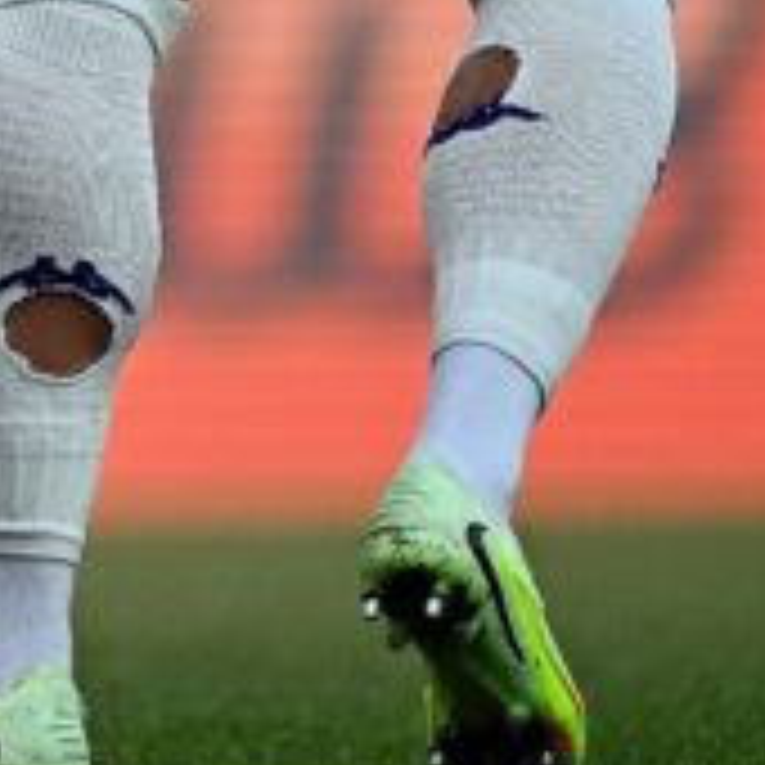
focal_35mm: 2050
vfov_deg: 0.9
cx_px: -796
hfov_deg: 0.9
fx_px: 51256
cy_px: -664
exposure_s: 1/2500
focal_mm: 400
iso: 400
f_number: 2.8
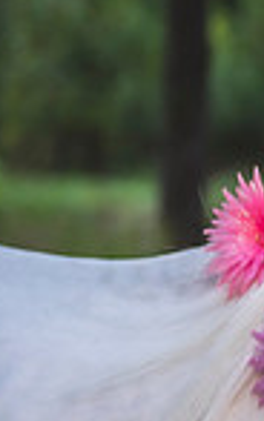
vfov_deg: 7.4
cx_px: 845
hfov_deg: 4.4
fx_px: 3278
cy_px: 286
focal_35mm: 285
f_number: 2.8
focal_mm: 66
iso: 100
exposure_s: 1/160
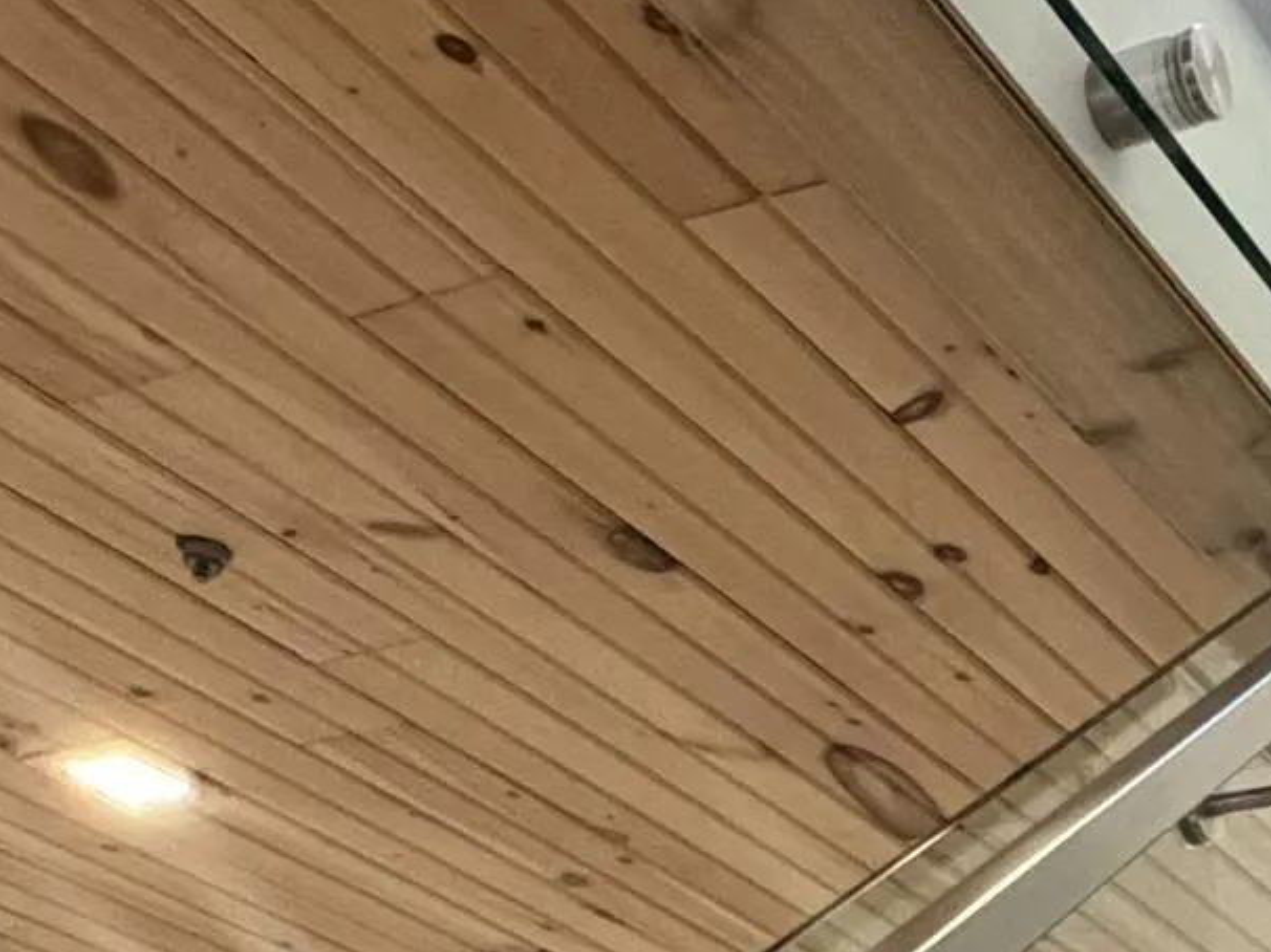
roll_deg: -1.7
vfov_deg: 18.5
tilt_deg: +12.4
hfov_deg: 25.5
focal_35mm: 71
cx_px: 1386
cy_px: 1388
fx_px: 2606
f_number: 2.2
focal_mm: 2.22
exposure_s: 1/60
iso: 500
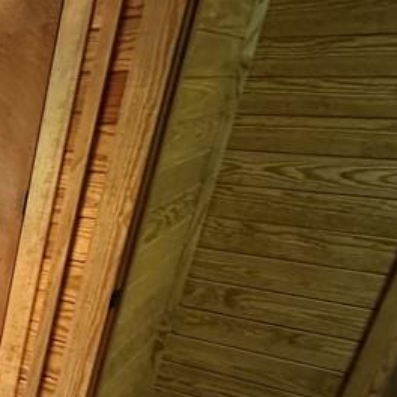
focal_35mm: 48
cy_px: 335
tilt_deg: -23.6
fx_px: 623
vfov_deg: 34.0
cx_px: -286
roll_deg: +0.2
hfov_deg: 23.0
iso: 1000
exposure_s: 1/60
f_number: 2.2
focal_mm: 2.22
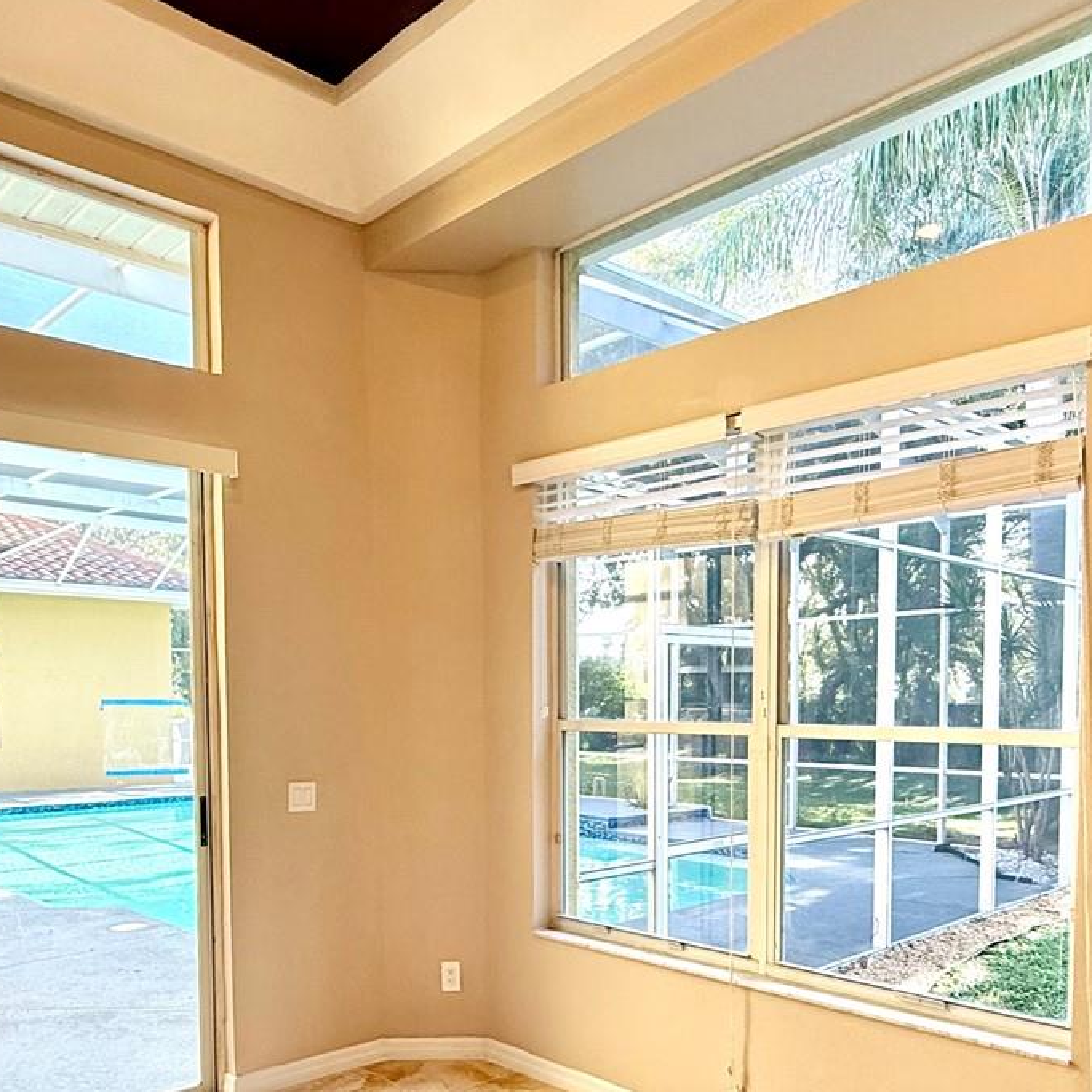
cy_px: 747
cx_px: 592
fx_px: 1035
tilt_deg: -0.3
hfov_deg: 55.6
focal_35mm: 29
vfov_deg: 54.3
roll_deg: +0.5
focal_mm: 2.22
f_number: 2.2
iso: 80
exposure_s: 1/120
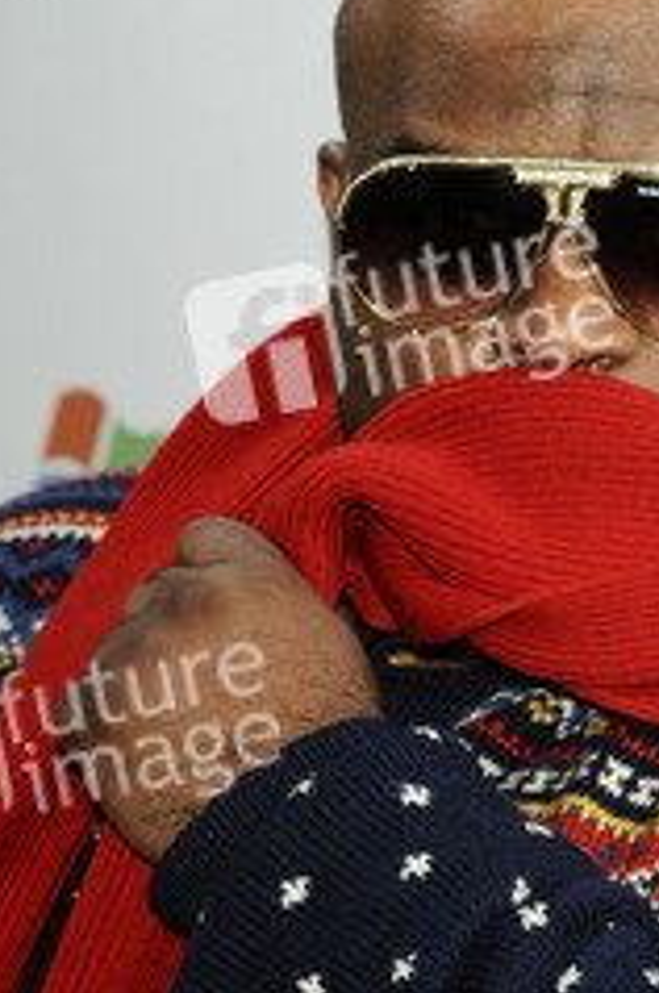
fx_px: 7765
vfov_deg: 7.3
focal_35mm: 282
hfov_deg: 4.9
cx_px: 521
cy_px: 534
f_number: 5
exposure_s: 1/160
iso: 400
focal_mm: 112
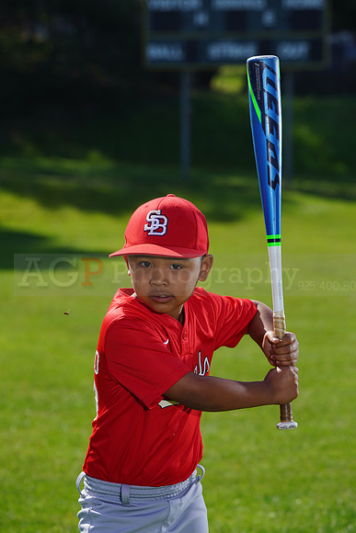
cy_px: 266
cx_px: 178
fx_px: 2802
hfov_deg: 7.3
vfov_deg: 10.9
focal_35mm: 189
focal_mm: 189
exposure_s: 1/250
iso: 100
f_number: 9
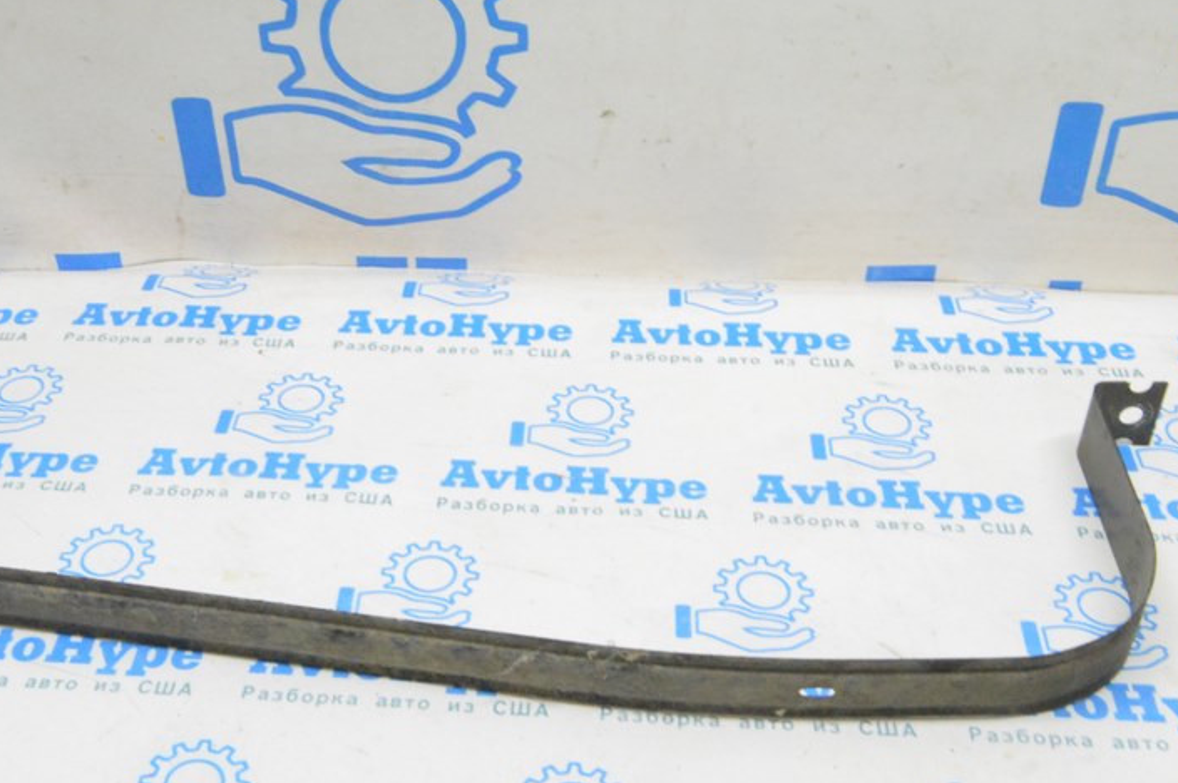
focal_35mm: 48
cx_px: 472
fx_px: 1569
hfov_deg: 41.0
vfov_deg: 28.0
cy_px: 391
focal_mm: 22
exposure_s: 1/15
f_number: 20
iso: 6400
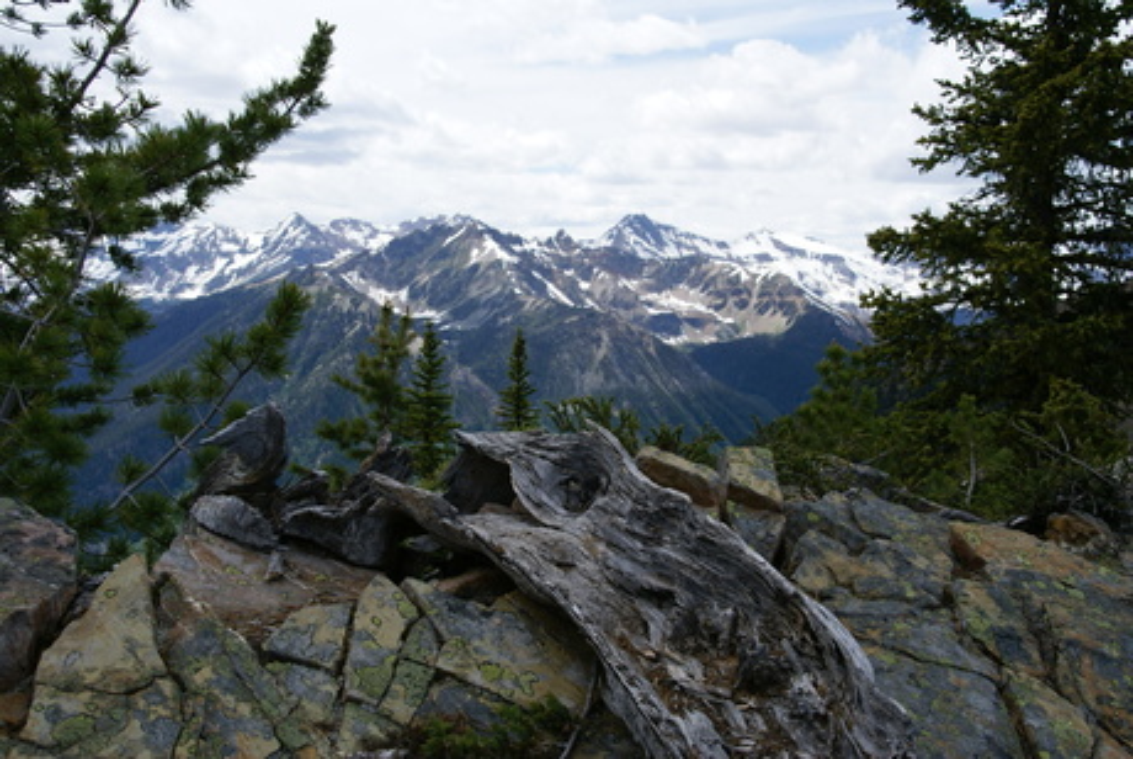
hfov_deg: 46.3
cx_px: 566
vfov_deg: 32.0
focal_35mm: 42
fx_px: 1324
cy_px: 380
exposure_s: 1/320
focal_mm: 28
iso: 100
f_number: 8
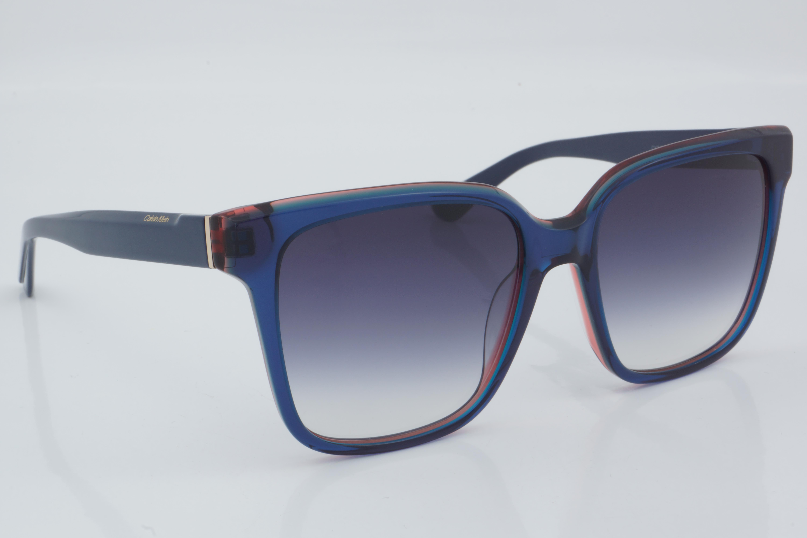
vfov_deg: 18.2
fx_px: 1681
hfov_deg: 27.0
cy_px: 269
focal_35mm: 75
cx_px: 404
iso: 100
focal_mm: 50
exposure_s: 1/4
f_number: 32
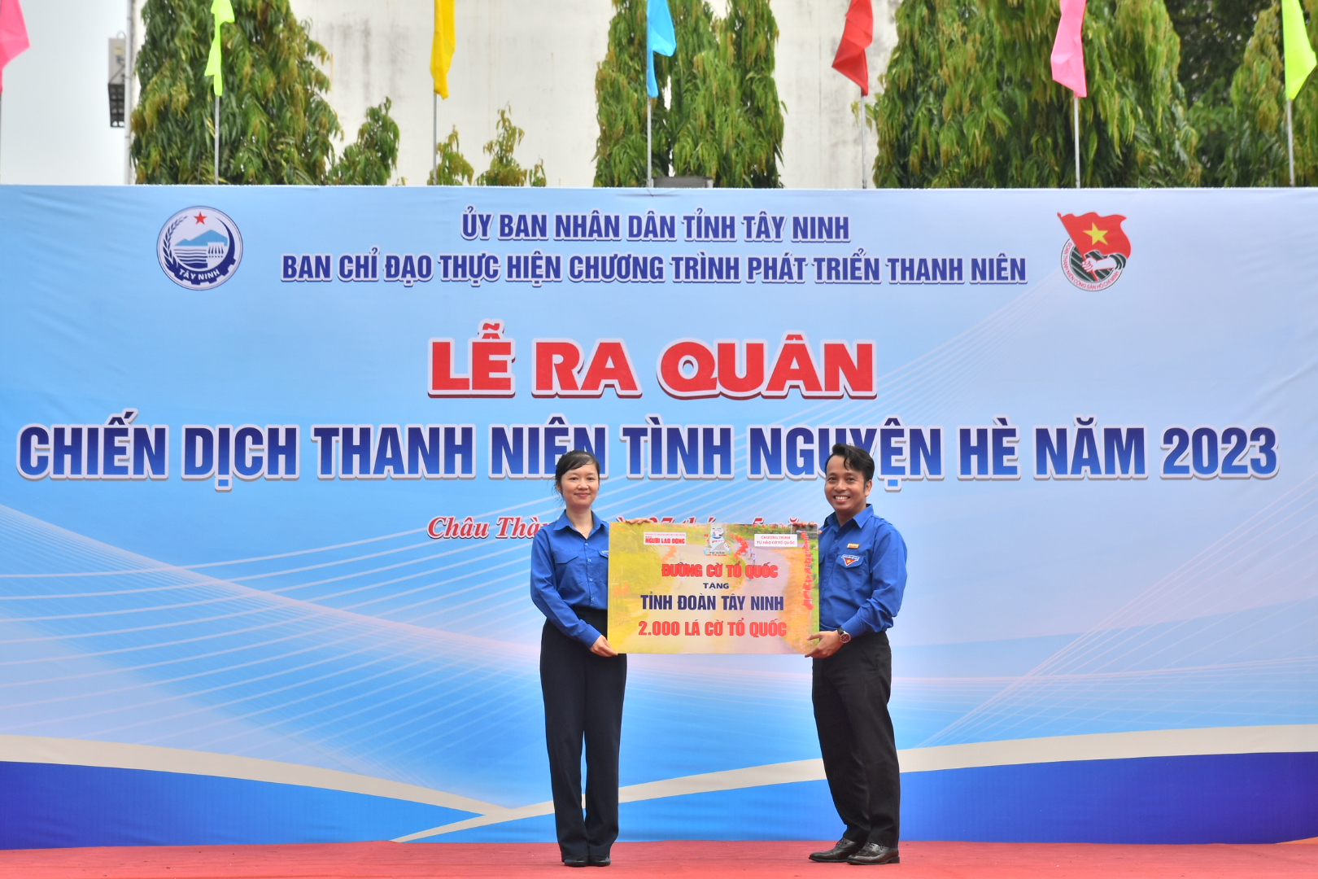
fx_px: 2746
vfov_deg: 18.2
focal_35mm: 75
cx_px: 659
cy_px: 440
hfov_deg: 27.0
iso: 200
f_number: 7.1
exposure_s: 1/200
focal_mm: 50
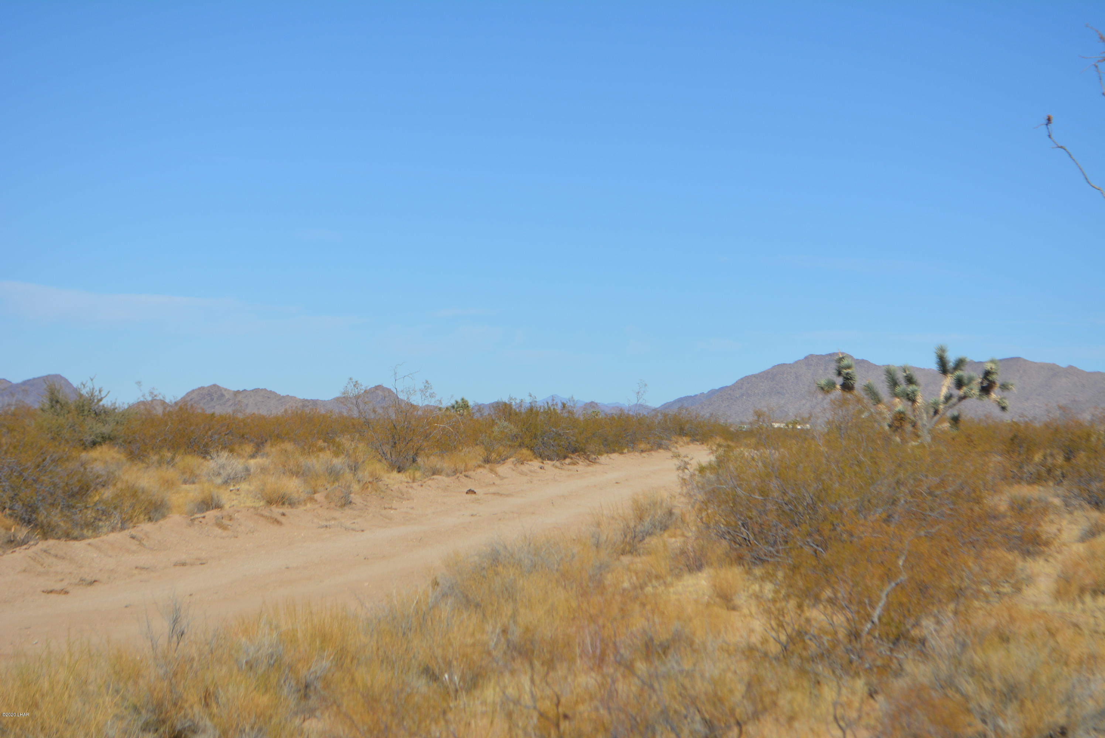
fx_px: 2534
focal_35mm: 82
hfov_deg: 24.6
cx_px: 552
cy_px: 369
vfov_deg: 16.6
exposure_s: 1/2000
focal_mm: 55
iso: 400
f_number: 8
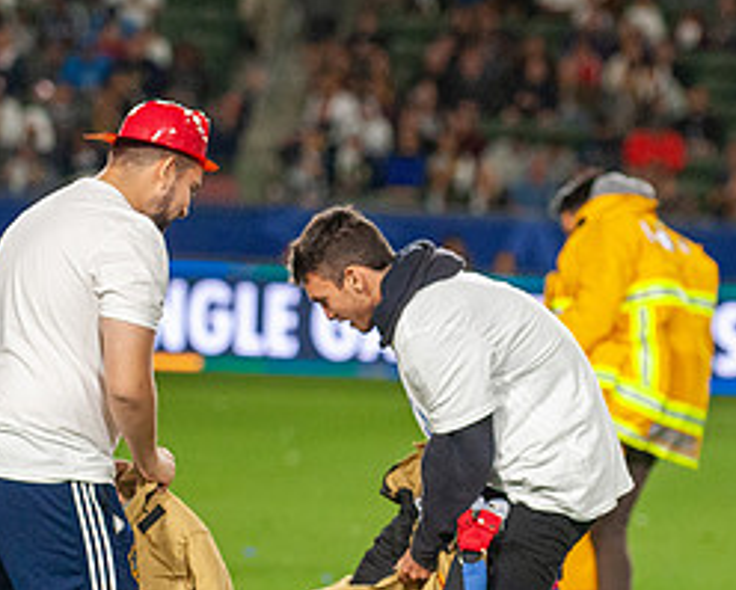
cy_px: 415
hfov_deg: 6.8
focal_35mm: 285
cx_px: 442
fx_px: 6215
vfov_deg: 5.4
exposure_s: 1/2500
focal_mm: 130
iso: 3200
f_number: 2.8
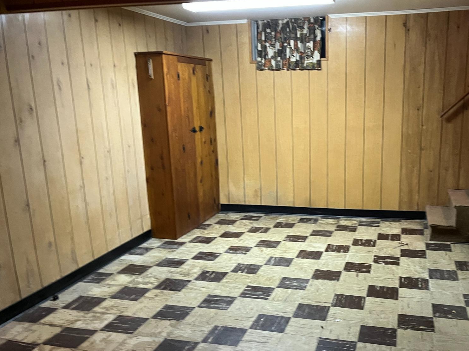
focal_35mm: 36
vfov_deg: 39.4
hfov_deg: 50.9
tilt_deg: -13.8
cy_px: 220
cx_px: 288
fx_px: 488
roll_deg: +2.3
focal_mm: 5.1
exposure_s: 1/30
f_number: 1.6
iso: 500
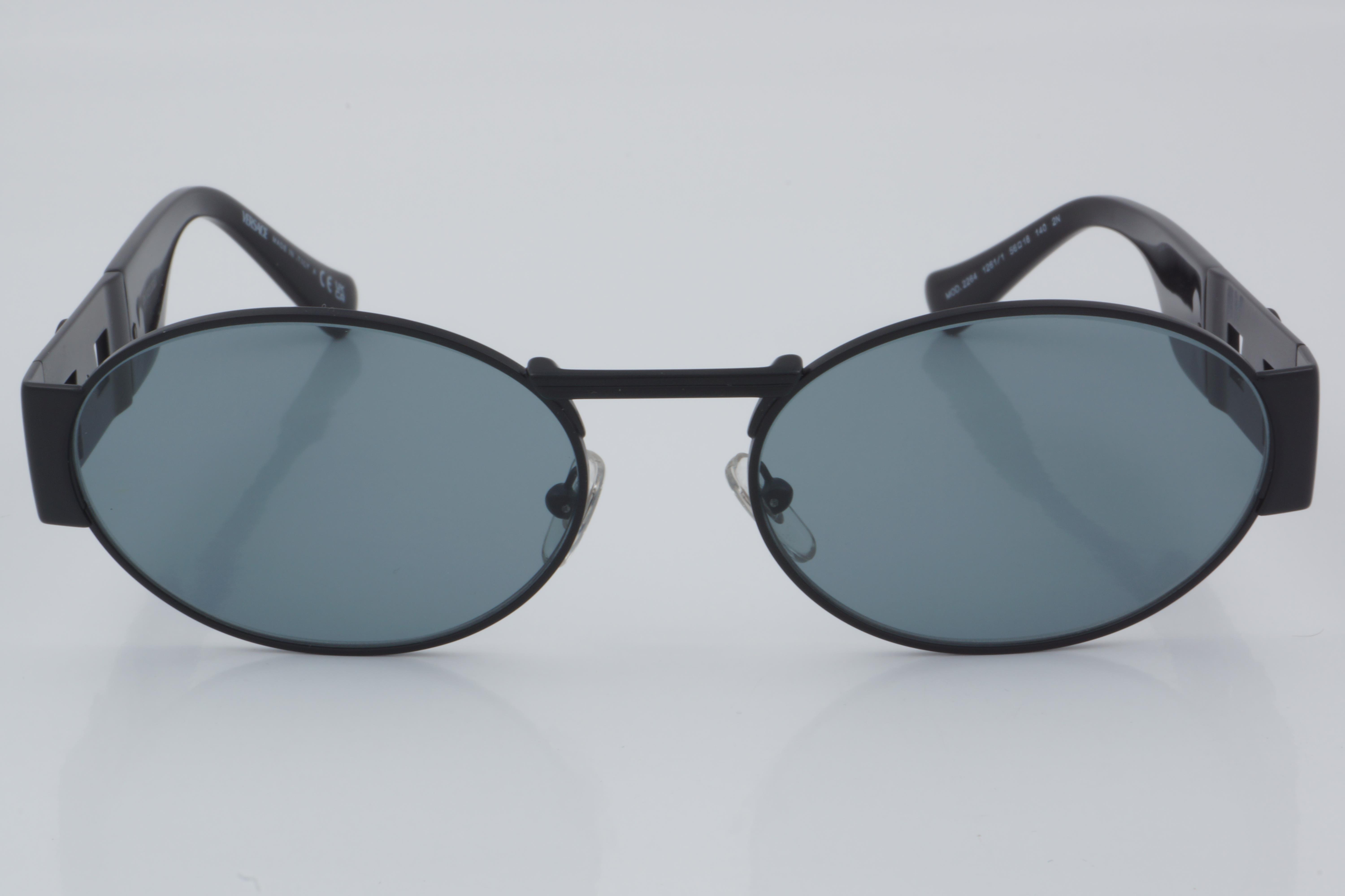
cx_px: 672
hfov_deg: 24.6
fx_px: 3082
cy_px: 448
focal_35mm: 82
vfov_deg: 16.6
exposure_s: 1/4
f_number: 32
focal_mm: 55
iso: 100
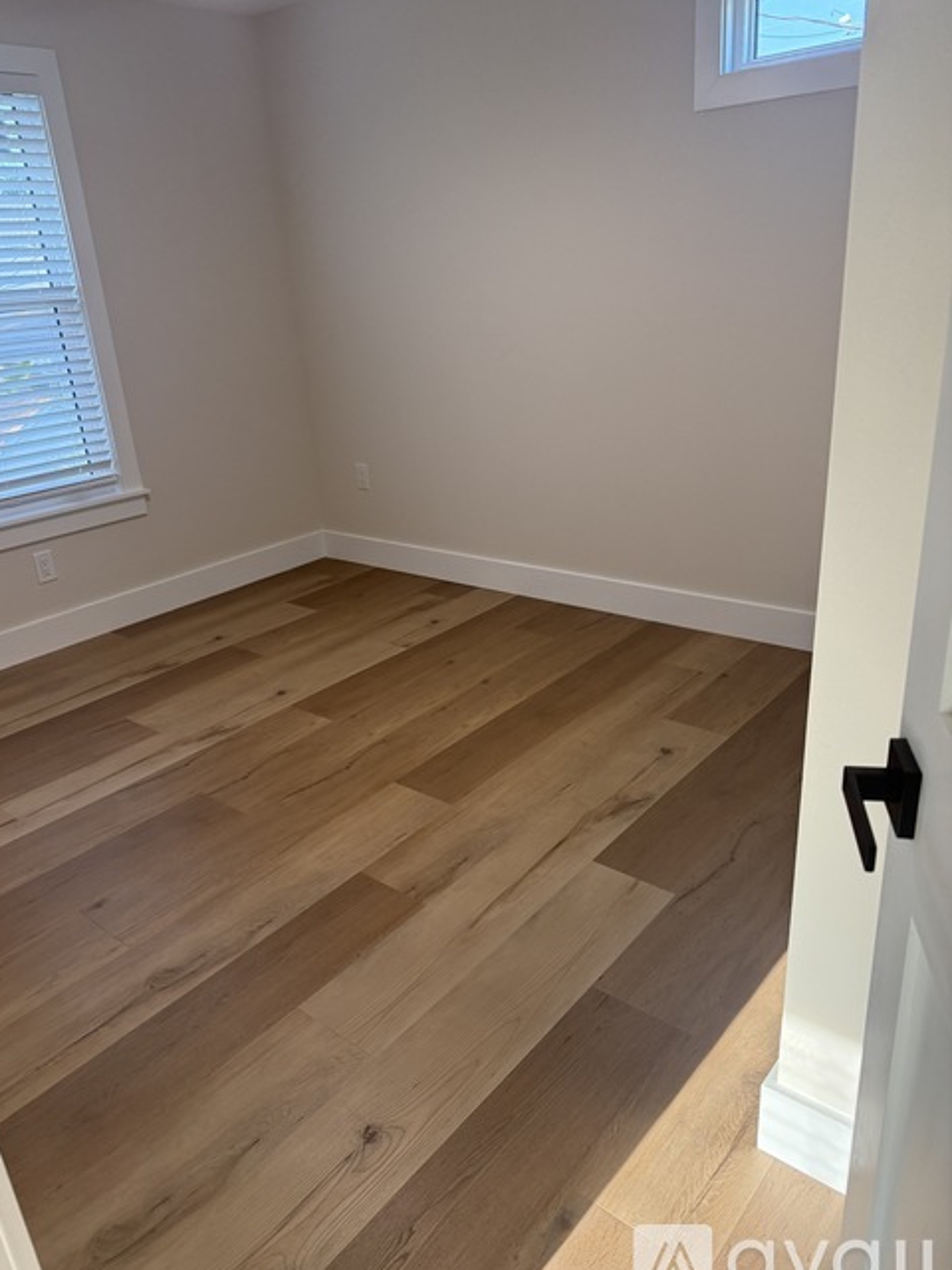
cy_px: 642
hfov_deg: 54.9
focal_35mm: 25
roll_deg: +4.6
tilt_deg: -23.6
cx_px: 458
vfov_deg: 69.4
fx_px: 917
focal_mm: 6.76
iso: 200
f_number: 1.78
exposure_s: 1/153
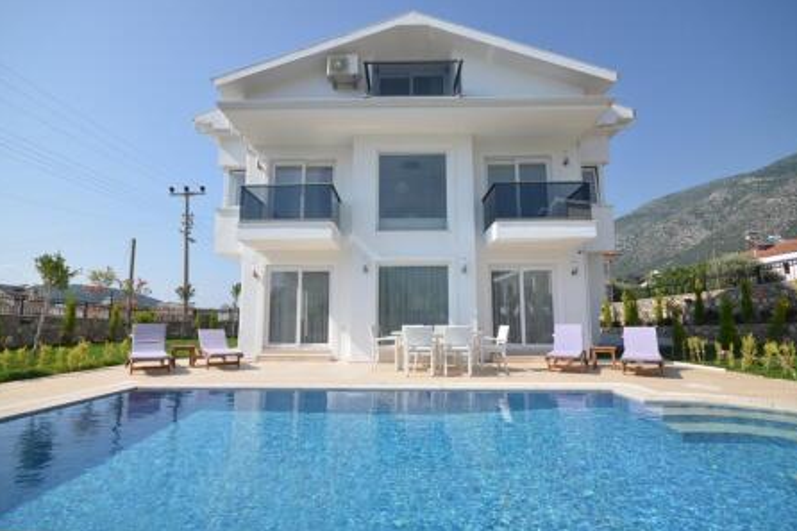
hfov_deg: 96.7
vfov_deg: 73.7
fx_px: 354
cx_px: 391
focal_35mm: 16
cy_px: 276
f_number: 8
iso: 100
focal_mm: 10
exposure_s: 1/320
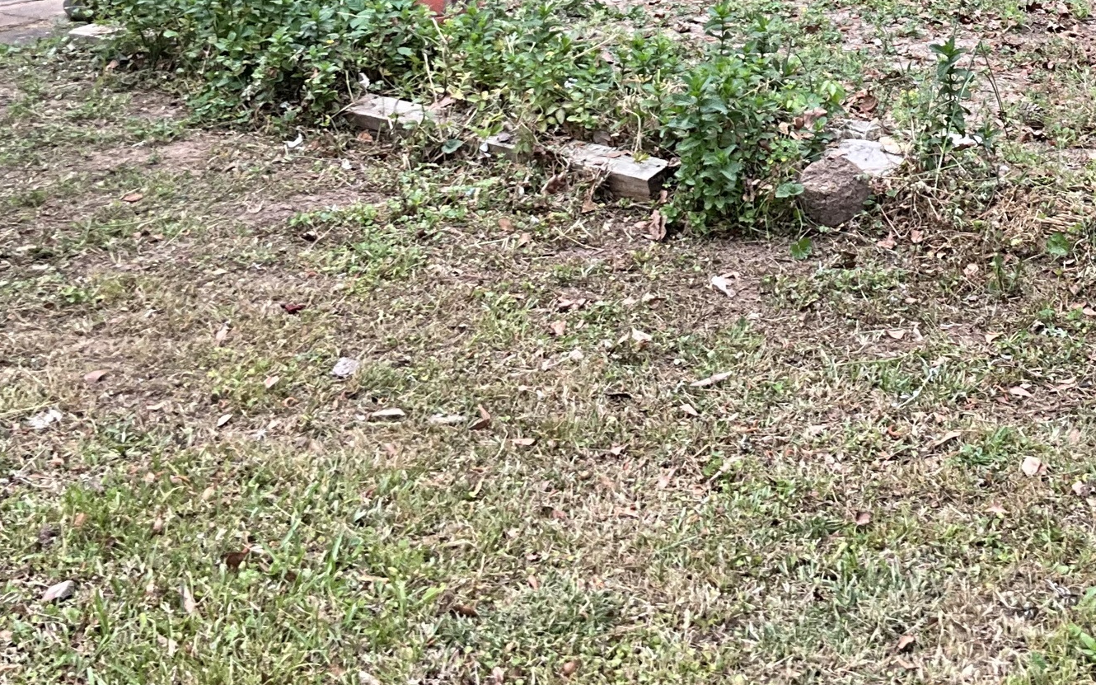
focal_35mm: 71
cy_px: -176
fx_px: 2121
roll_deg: +0.2
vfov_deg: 17.3
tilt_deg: -6.6
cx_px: 852
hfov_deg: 28.5
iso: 16
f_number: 1.8
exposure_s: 1/128
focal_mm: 3
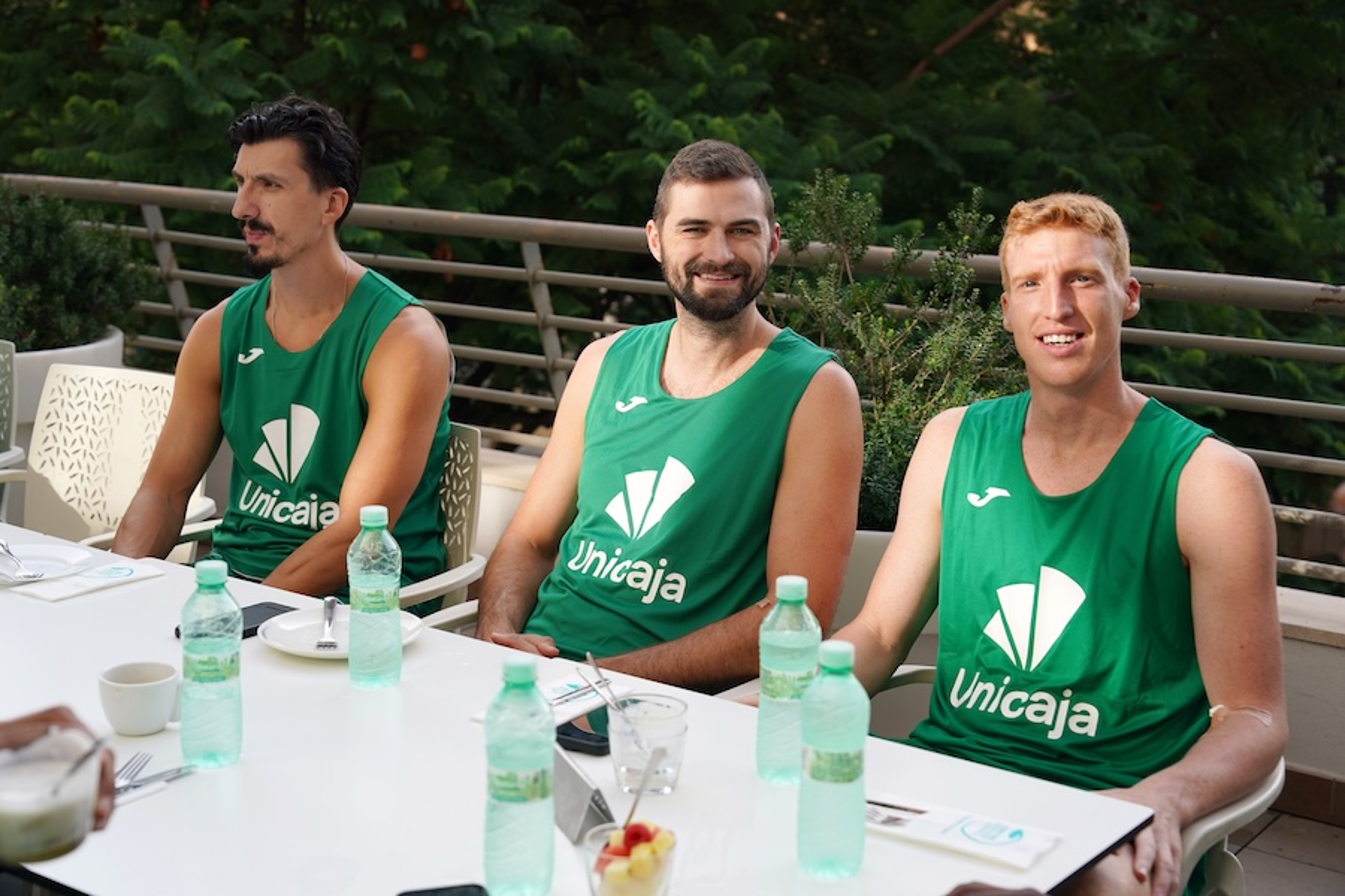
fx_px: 1868
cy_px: 448
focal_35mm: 50
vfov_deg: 27.0
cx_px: 672
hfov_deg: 39.6
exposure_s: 1/640
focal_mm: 50
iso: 250
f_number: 4.5
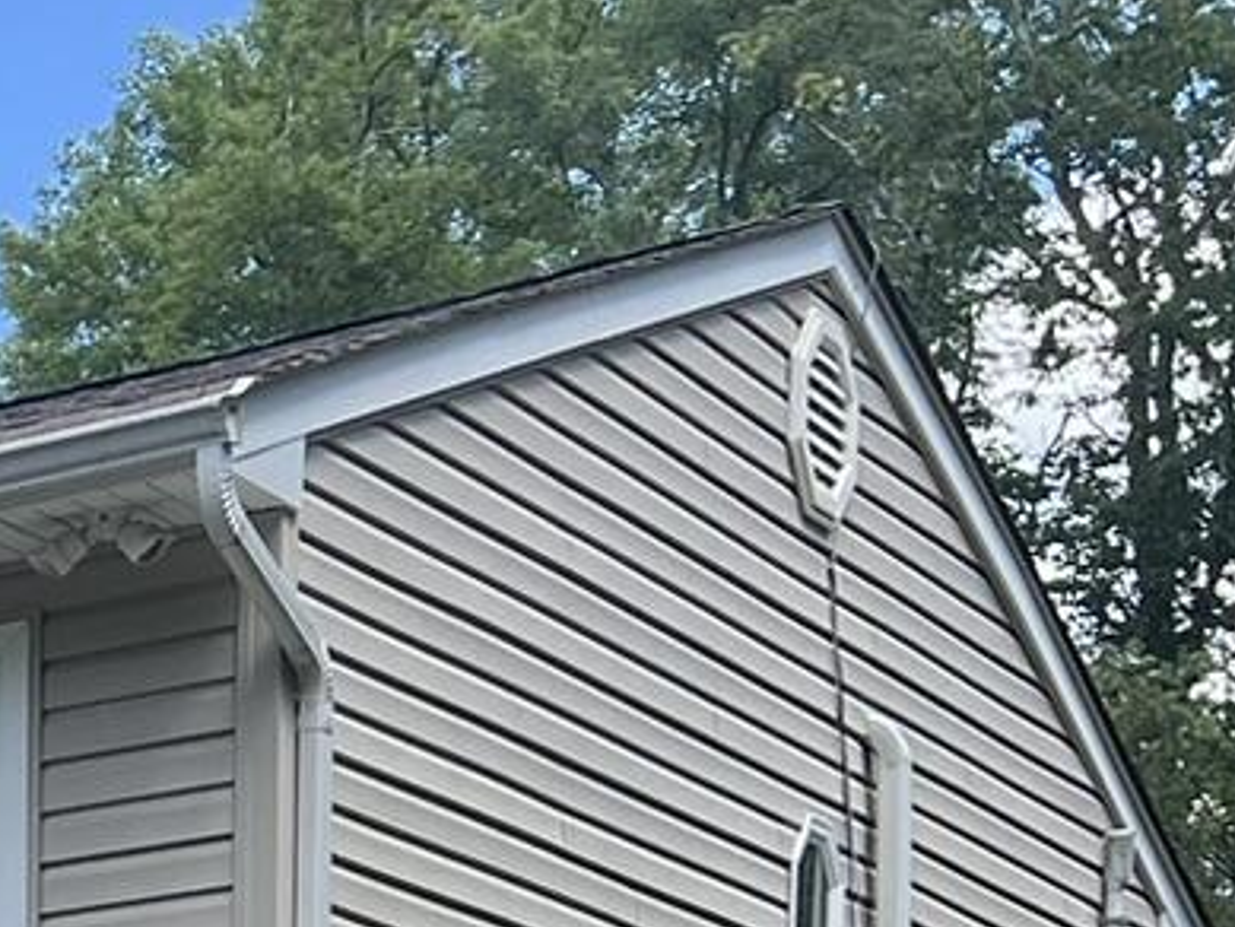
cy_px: 2175
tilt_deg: -4.2
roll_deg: +0.5
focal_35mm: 137
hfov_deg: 11.6
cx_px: -1835
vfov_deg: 9.7
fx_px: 4889
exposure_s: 1/1009
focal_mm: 5.7
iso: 50
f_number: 1.5
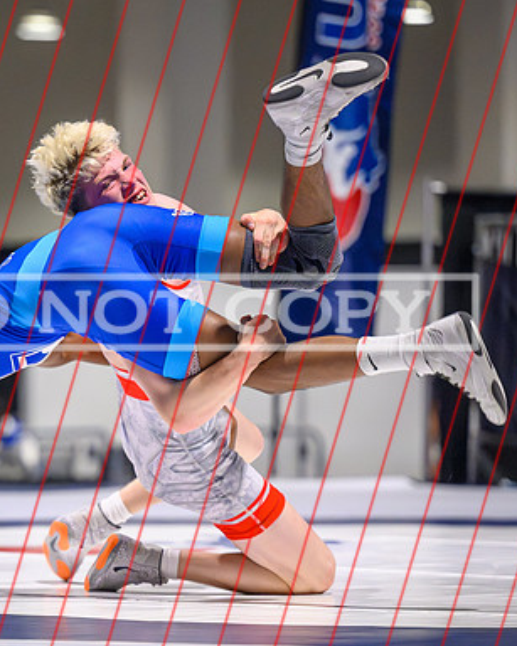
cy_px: 408
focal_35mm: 279
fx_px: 5338
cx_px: 72
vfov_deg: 6.9
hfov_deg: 5.5
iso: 9000
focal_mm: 145
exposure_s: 1/800
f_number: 2.8
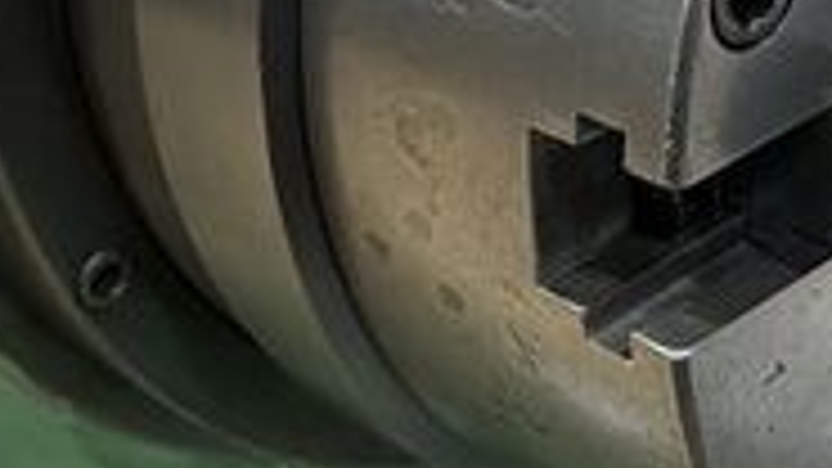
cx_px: 863
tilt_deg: -26.6
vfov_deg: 12.0
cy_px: -144
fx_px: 2162
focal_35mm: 98
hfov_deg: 20.9
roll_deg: +5.4
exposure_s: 1/60
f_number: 1.5
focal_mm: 5.7
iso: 320
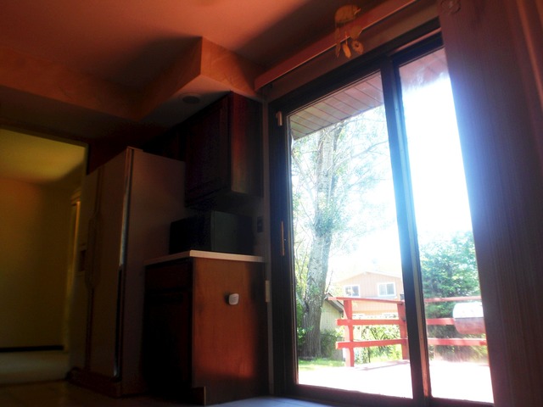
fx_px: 580
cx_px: 272
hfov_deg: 50.1
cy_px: 204
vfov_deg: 38.7
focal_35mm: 37
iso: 80
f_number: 3.2
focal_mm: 6.7
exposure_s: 1/60
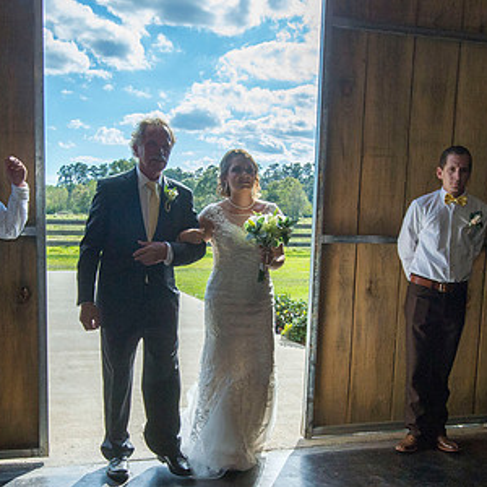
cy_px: 300
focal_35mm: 41
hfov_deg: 40.9
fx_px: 653
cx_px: 213
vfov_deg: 40.7
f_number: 10
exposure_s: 1/1600
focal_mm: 25
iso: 1600
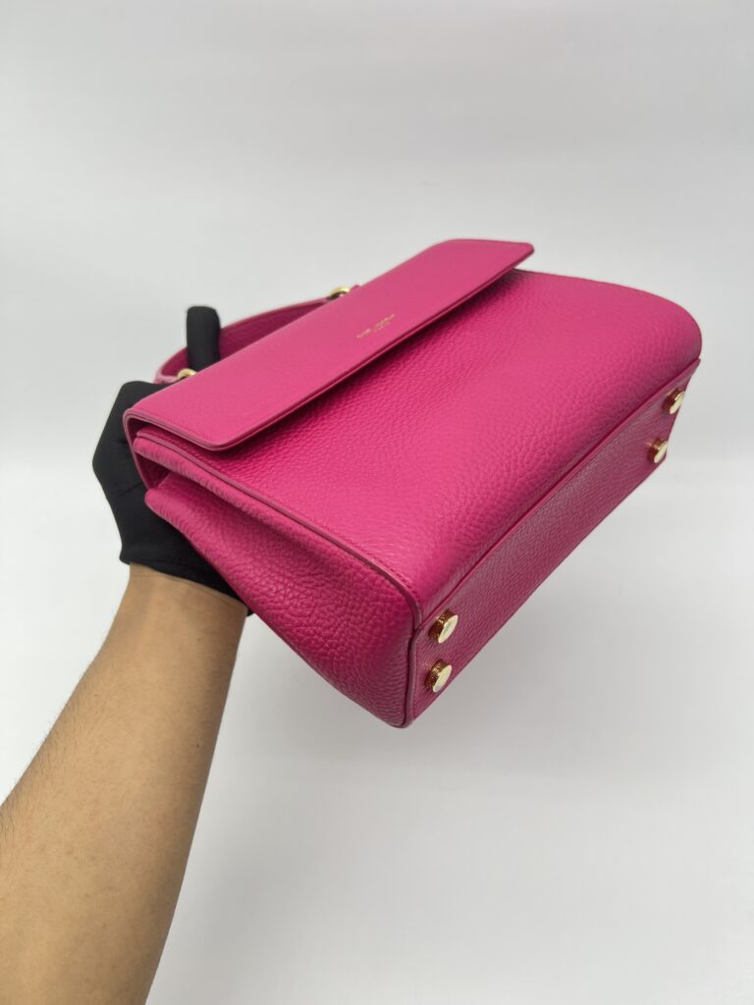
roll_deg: +5.0
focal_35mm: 26
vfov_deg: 67.3
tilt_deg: -40.4
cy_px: 502
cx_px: 377
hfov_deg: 53.1
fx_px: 755
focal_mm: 5.7
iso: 32
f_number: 1.5
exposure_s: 1/100
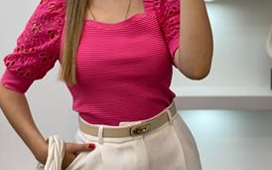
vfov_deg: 15.6
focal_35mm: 83
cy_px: 25
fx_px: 615
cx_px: 130
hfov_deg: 24.9
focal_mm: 6
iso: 80
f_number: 2
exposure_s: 1/100
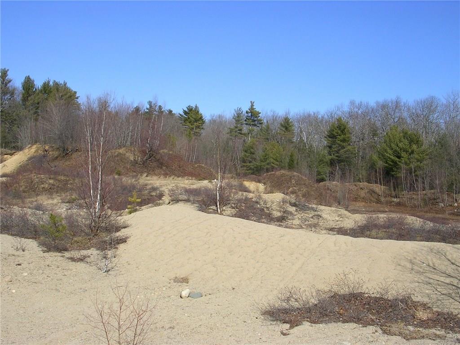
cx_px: 230
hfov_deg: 49.0
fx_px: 505
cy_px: 172
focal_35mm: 38
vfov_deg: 37.7
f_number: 5.6
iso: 50
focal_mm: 5.8
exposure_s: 1/331
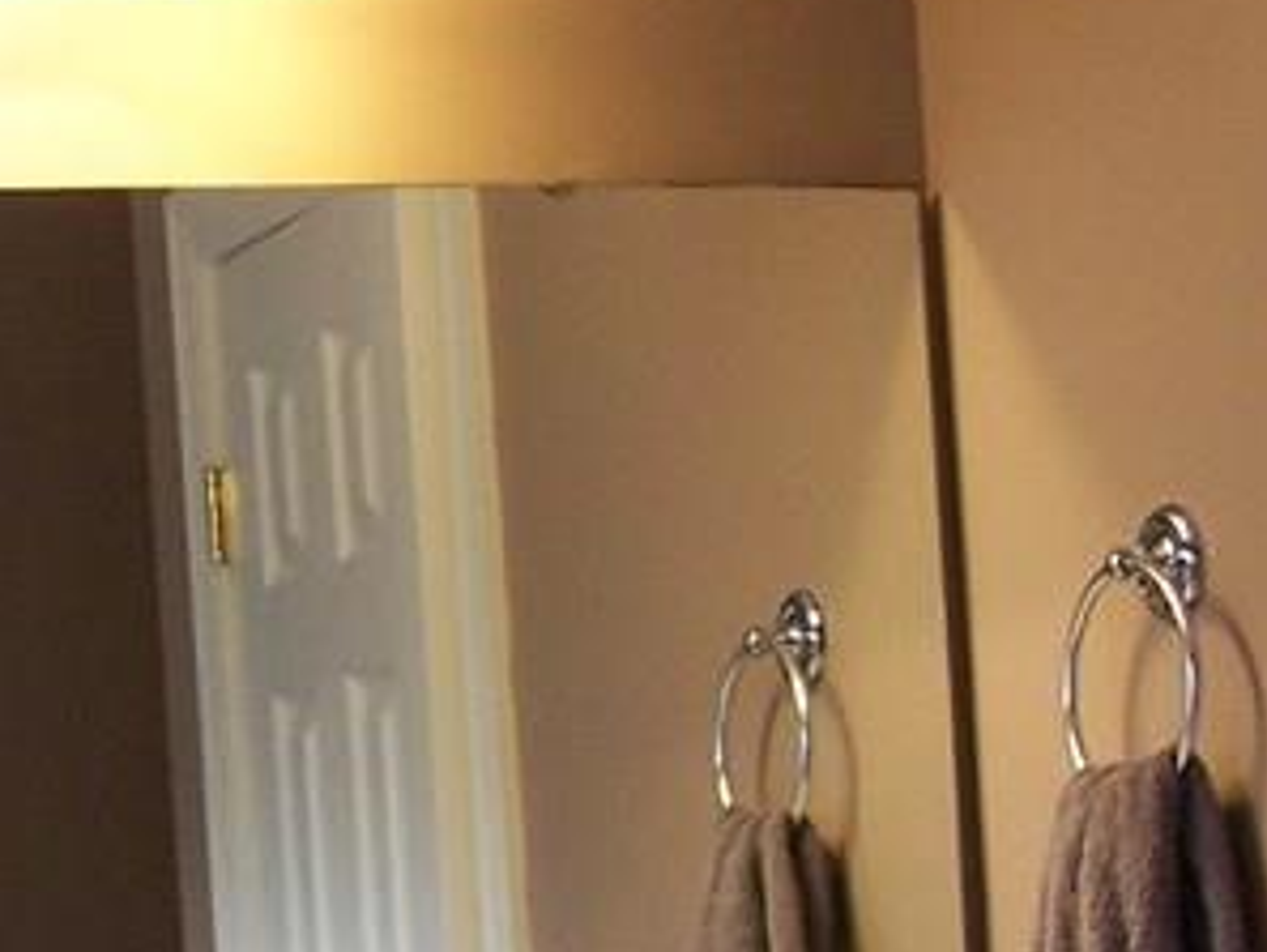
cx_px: 128
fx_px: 4797
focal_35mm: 131
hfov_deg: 14.9
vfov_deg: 11.1
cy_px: 1165
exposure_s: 1/60
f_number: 2.8
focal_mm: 6.3
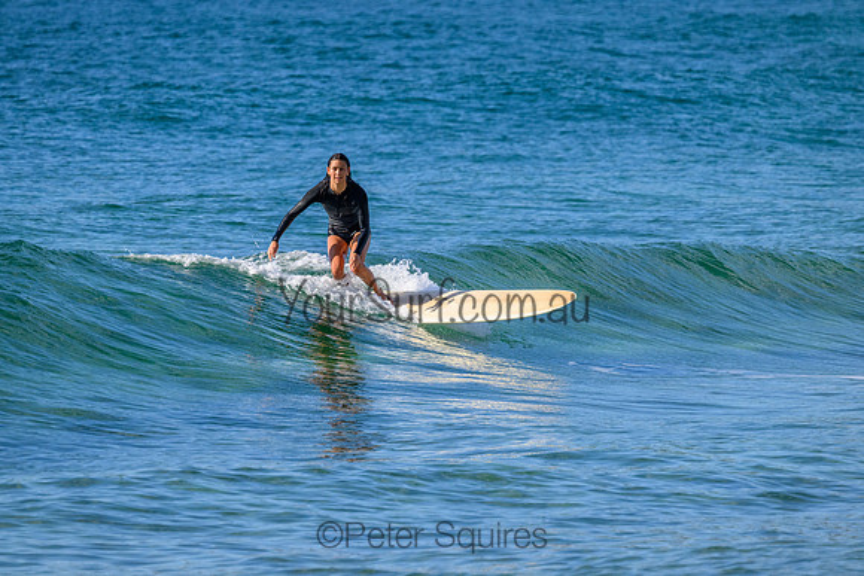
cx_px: 432
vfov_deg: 2.3
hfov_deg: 3.5
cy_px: 288
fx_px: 14163
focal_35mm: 590
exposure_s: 1/2000
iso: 1600
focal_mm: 590
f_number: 11
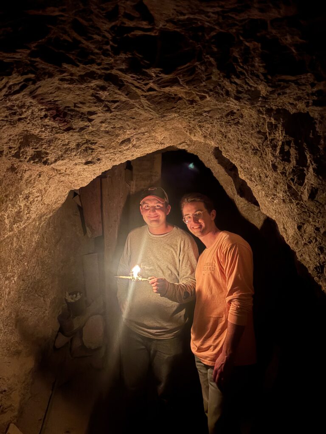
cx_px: 163
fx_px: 326
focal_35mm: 26
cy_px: 217
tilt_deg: +0.9
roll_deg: -0.2
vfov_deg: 67.3
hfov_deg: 53.1
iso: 1000
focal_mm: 5.96
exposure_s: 1/9
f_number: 1.6
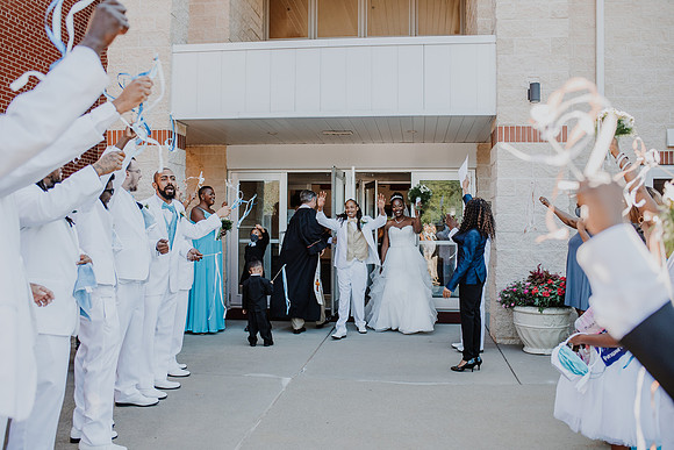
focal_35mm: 35
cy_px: 225
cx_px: 337
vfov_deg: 37.9
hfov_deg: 54.4
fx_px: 655
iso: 450
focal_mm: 35
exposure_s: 1/1250
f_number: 3.2
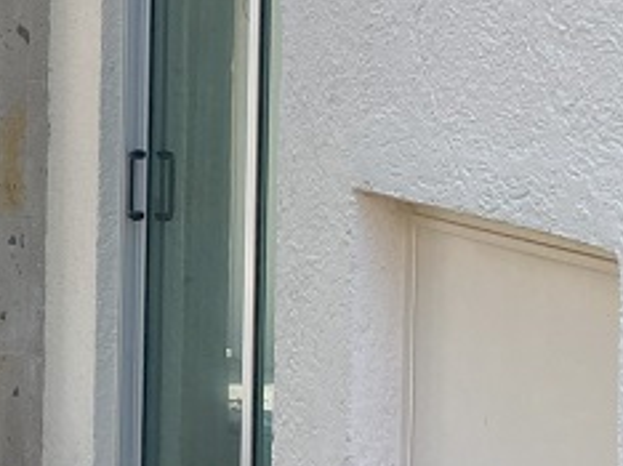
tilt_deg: -1.5
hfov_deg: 14.0
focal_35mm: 114
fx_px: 2050
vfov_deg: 12.8
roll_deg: -1.0
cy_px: -11
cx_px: -692
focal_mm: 4.25
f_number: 1.8
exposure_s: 1/613
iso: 32
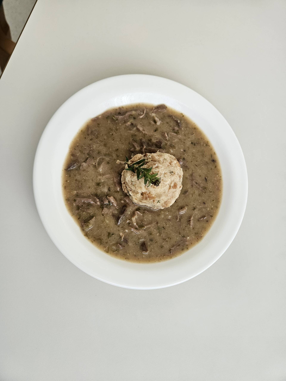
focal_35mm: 23
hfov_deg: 58.9
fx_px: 253
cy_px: 190
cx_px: 143
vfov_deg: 73.9
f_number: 1.8
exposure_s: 1/180
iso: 160
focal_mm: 5.4
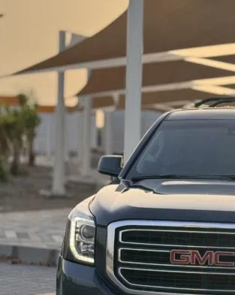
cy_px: 171
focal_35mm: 59
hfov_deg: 24.7
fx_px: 514
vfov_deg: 31.9
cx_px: 228
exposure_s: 1/1597
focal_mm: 6.76
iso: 64
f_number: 1.78
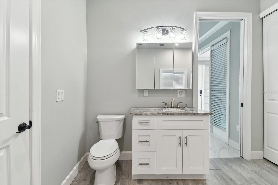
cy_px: 92
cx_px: 139
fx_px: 116
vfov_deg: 77.3
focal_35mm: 15
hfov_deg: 100.4
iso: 100
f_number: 7.1
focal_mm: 10
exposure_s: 1/4
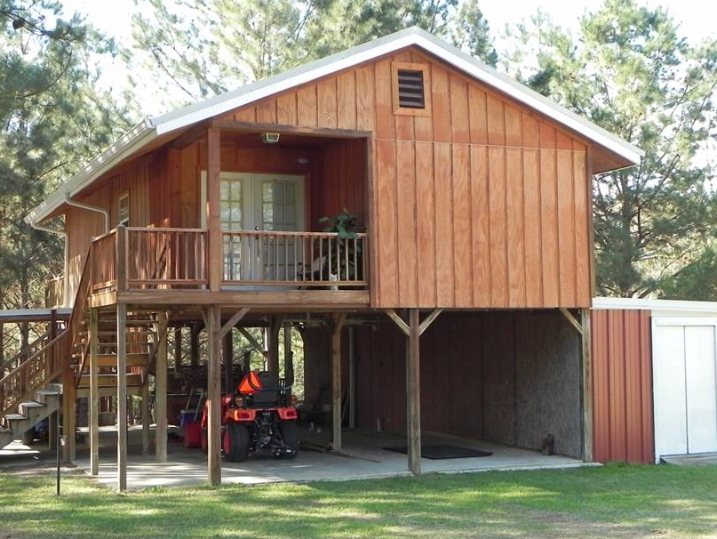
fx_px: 1078
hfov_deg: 36.8
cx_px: 354
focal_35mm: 52
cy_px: 297
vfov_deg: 28.0
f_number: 4
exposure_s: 1/127
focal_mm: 7.3
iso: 160
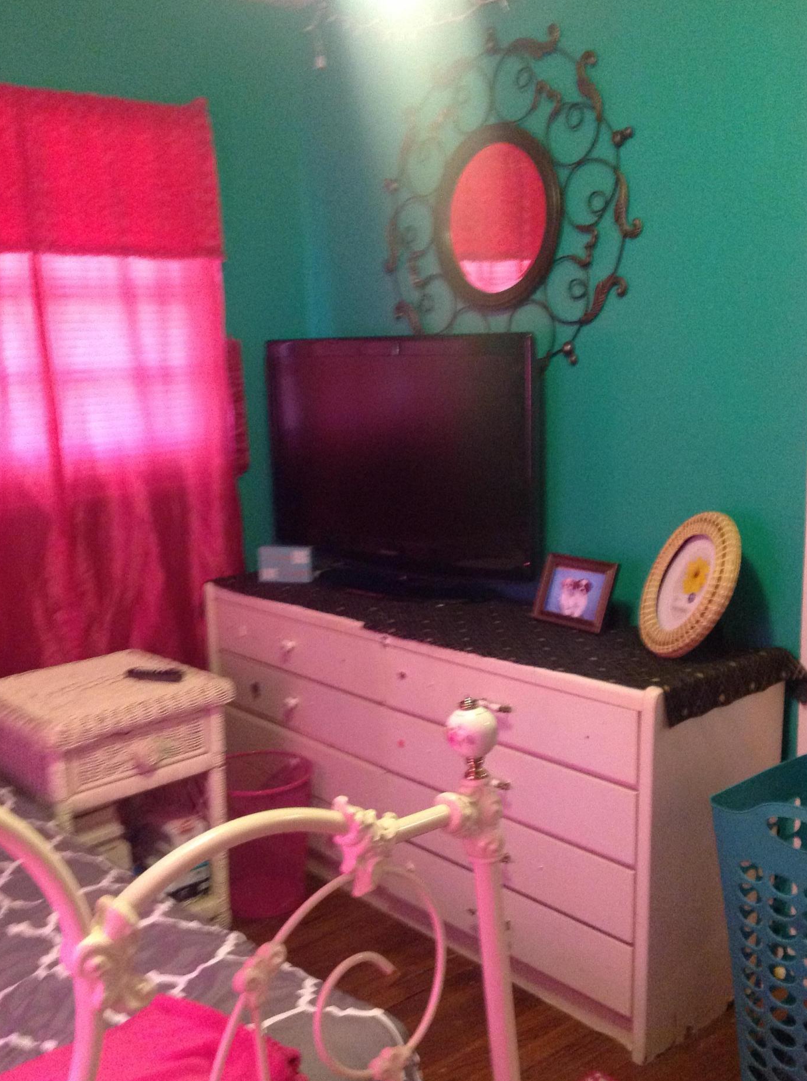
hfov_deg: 37.6
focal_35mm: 38
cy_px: 559
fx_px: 1185
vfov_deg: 49.0
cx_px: 403
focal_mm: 4.28
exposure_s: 1/15
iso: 400
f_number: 2.4
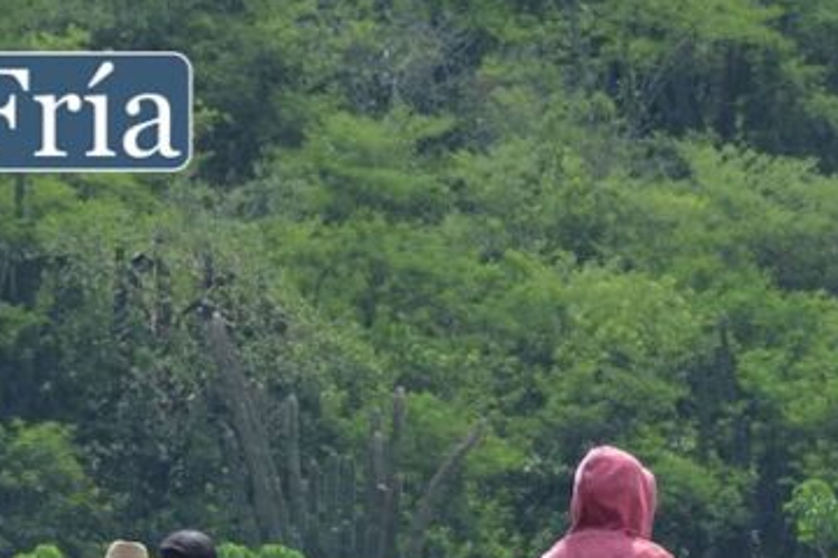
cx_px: 659
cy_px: 651
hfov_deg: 4.2
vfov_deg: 2.8
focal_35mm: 488
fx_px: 11359
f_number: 13
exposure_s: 1/100
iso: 100
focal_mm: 130
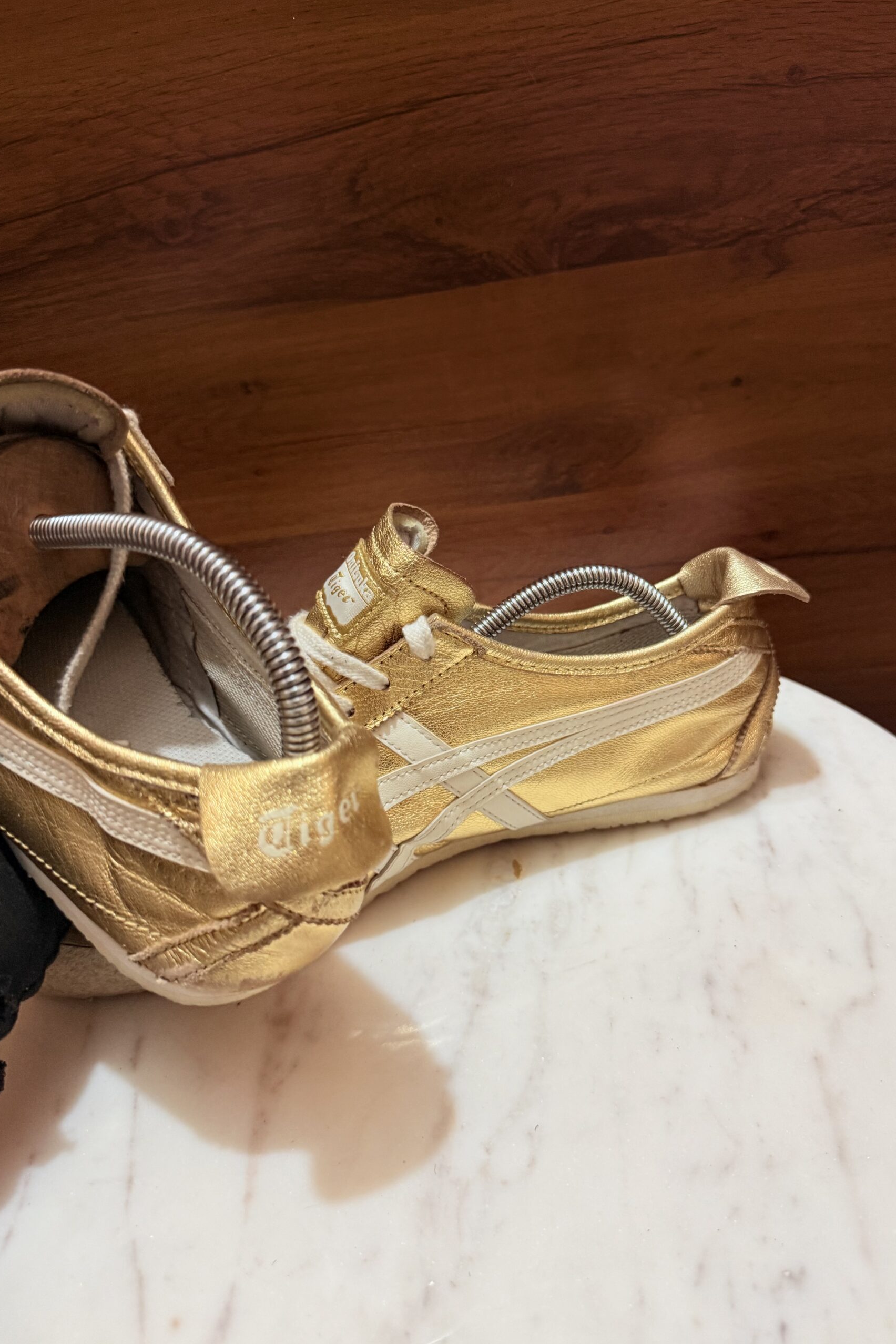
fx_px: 933
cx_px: 492
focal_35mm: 25
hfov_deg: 51.2
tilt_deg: -29.7
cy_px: 671
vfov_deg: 71.5
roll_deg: +8.4
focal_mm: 6.76
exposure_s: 1/50
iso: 200
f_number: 1.78
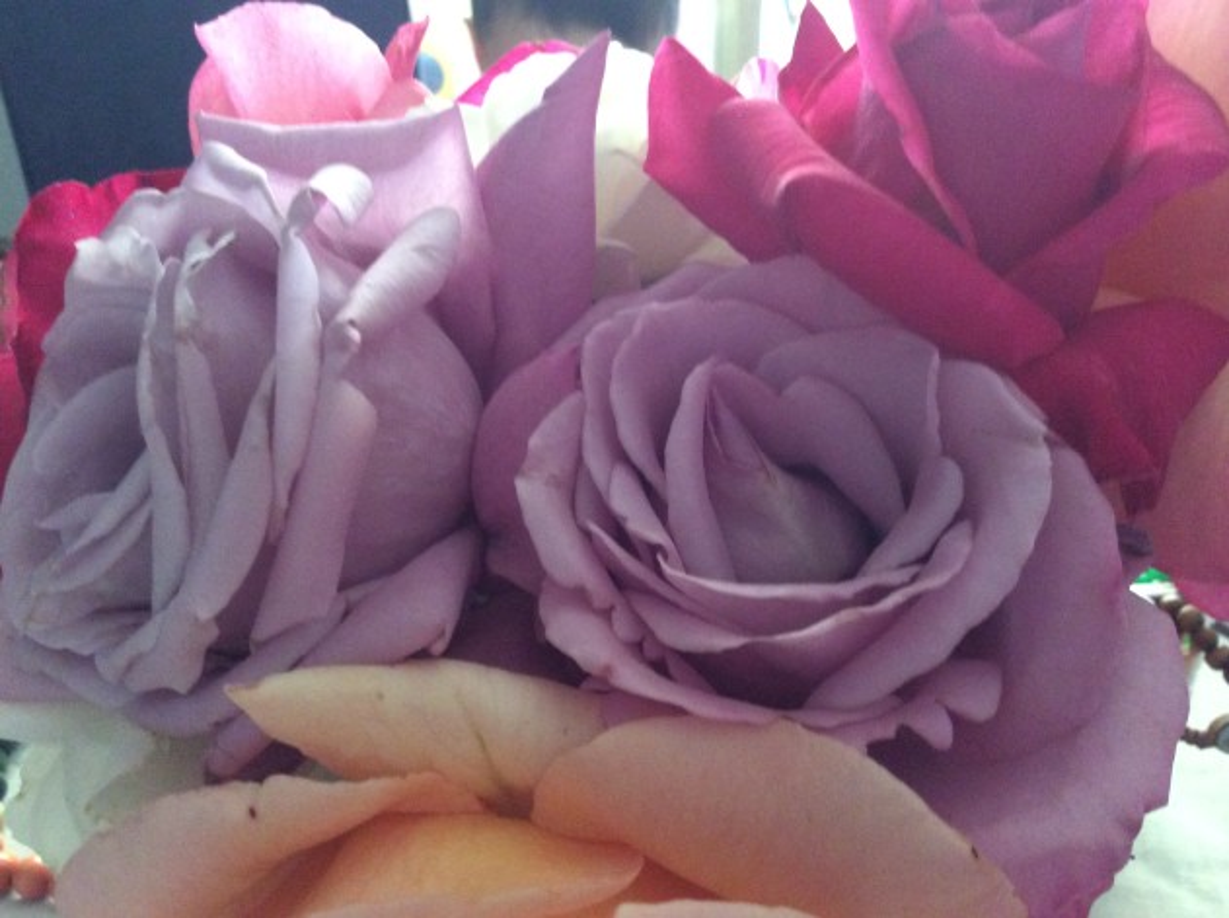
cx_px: 614
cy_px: 459
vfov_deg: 42.8
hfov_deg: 55.4
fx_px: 1170
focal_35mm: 33
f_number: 2.4
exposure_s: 1/15
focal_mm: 3.3
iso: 320
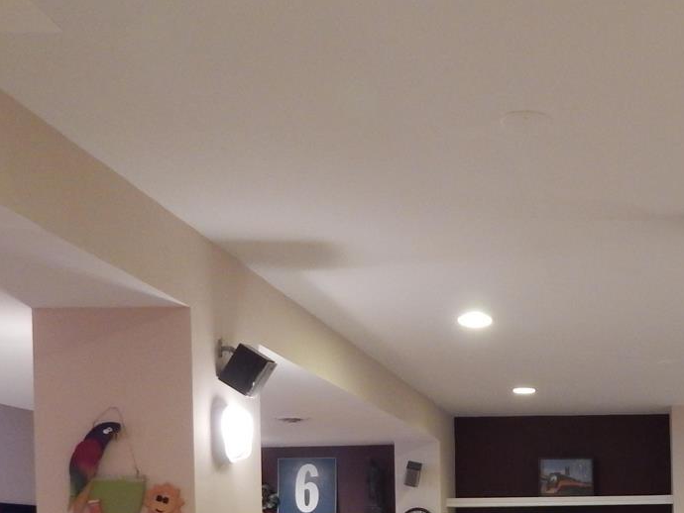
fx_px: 1008
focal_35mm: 51
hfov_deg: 34.8
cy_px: 546
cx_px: 649
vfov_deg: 26.6
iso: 320
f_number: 3
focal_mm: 4
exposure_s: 1/30
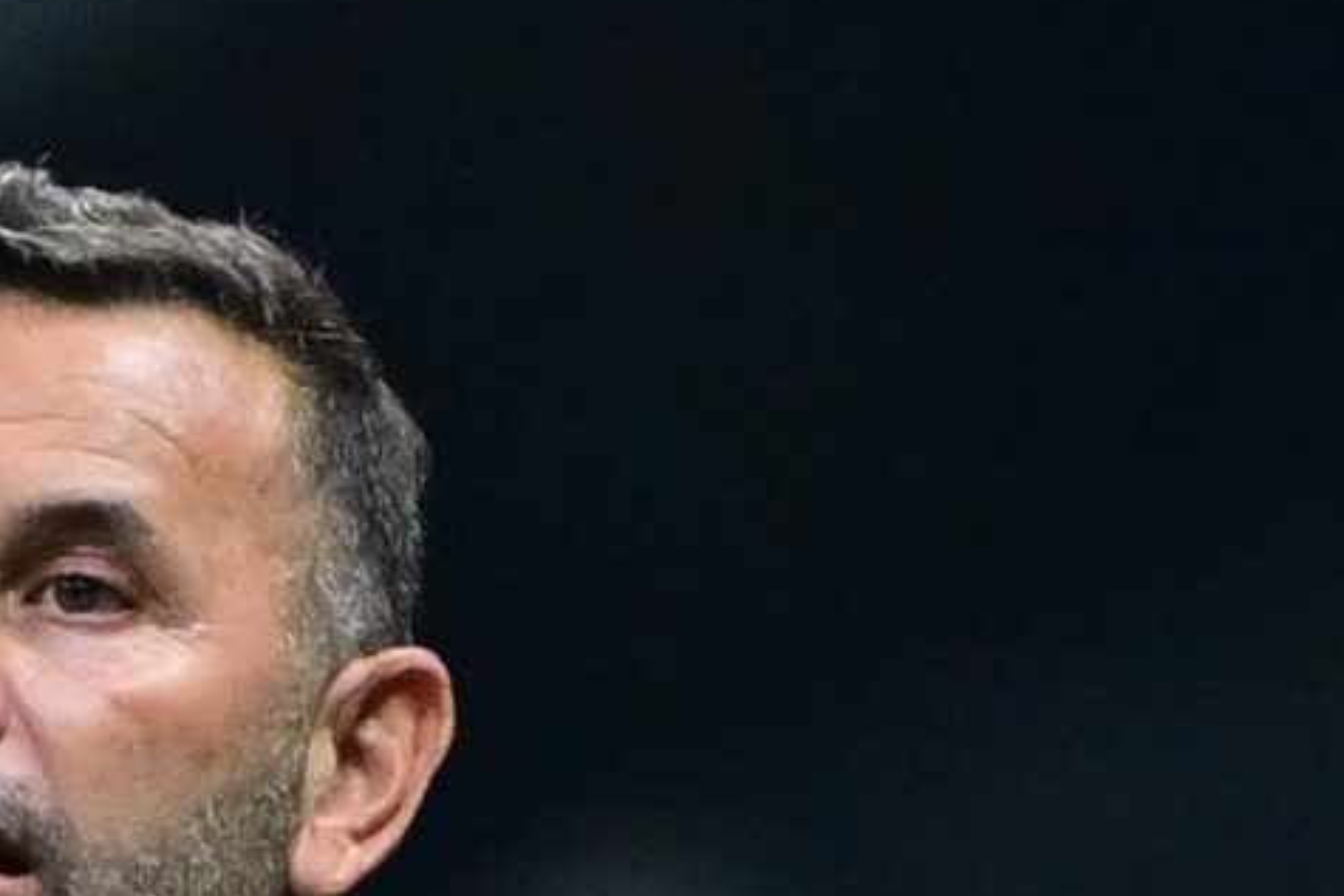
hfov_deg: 0.6
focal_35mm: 3233
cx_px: -3
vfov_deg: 0.4
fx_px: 120728
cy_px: 1737
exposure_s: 1/2000
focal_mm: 400
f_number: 2.8
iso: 3200
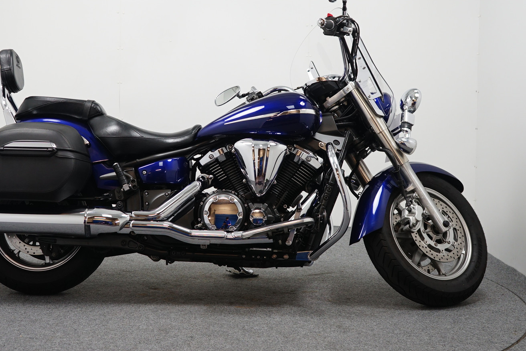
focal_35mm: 60
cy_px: 132
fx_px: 877
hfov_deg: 33.3
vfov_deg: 22.6
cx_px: 215
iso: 640
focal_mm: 41
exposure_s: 1/60
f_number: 4.5
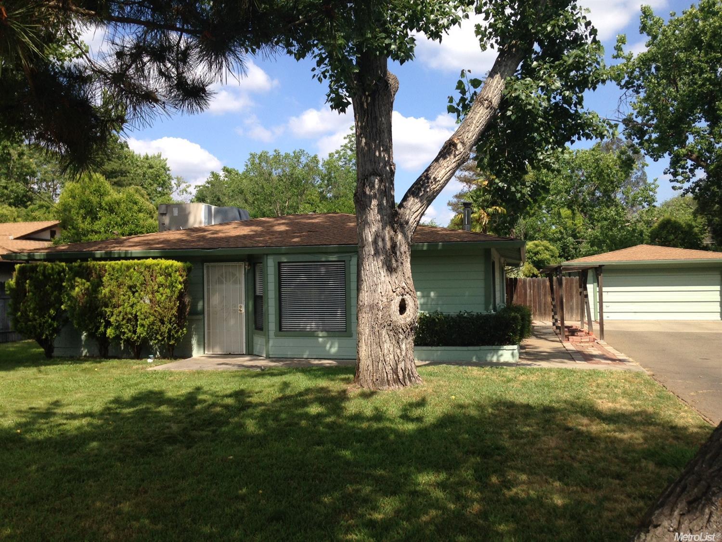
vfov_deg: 42.9
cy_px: 271
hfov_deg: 55.4
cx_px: 361
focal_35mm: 33
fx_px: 688
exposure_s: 1/1205
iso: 50
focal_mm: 4.12
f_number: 2.4
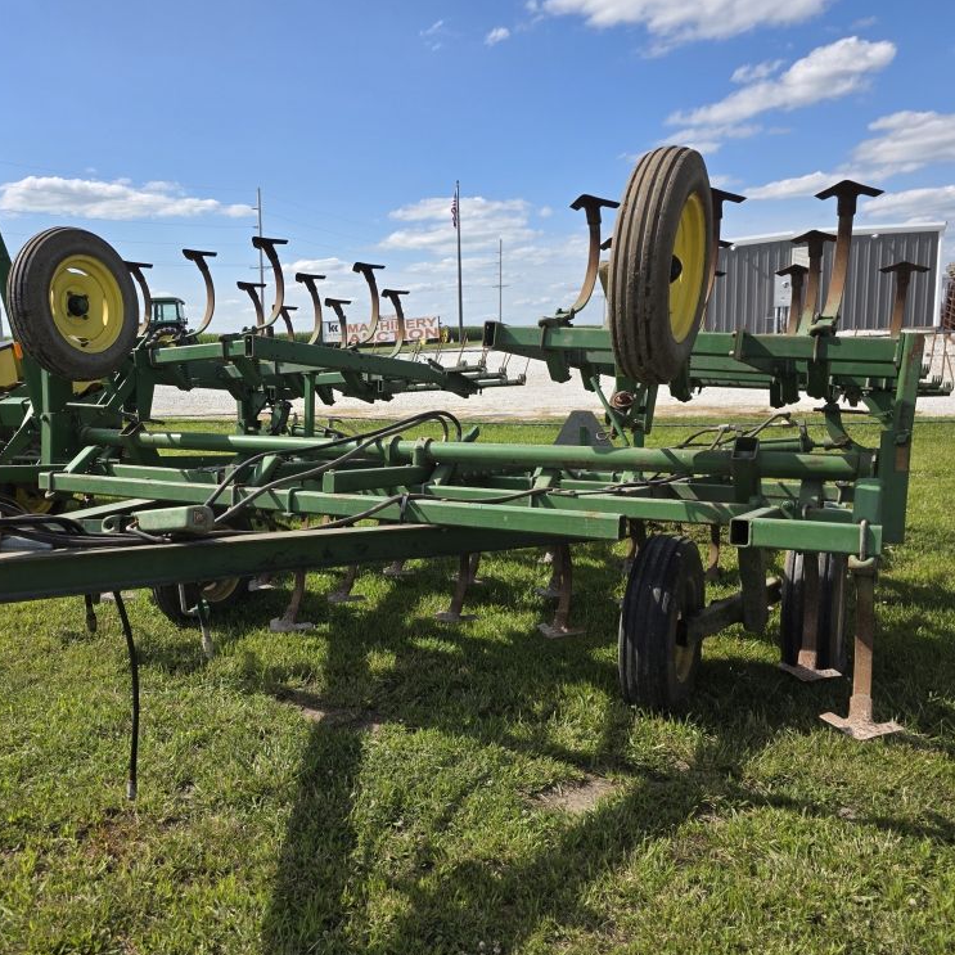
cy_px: 488
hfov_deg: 56.6
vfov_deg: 57.3
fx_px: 874
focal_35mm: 28
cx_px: 359
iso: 80
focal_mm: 6.3
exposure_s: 1/6150
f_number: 1.7
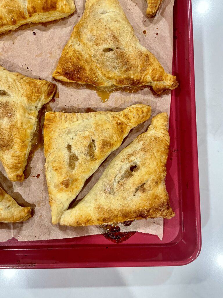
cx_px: 112
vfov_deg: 67.3
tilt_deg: -85.8
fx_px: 223
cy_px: 149
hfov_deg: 53.1
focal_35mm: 26
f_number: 1.6
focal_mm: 4.2
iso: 250
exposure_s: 1/60
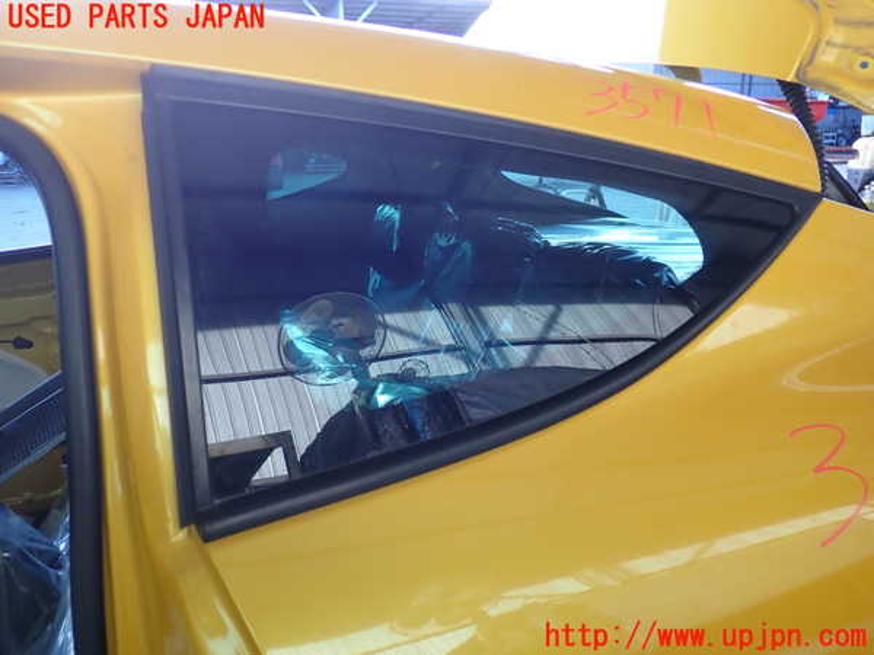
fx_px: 757
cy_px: 328
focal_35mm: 30
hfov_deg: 60.0
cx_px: 437
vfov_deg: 46.8
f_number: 2.3
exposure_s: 1/100
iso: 100
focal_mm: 5.4
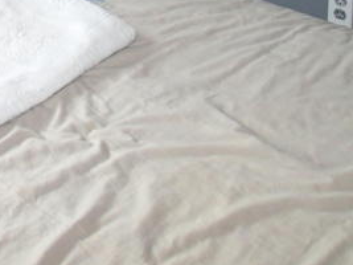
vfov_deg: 13.6
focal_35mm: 96
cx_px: -90
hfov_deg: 19.1
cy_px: -231
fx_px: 979
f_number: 2
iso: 200
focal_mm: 4.5
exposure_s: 1/50
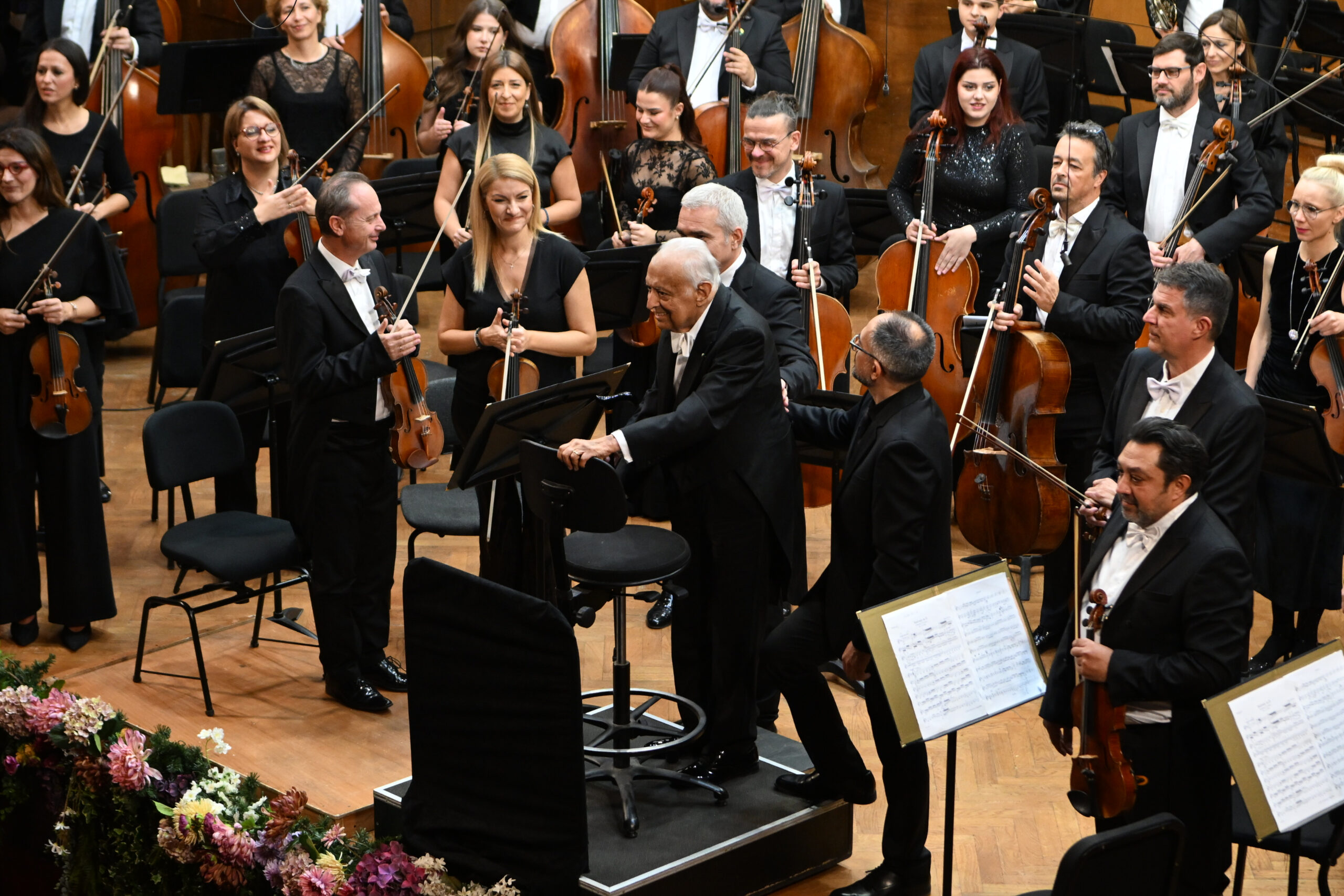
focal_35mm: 105
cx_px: 672
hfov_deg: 19.5
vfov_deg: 13.0
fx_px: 3920
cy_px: 448
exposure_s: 1/125
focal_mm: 70
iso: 2000
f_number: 4
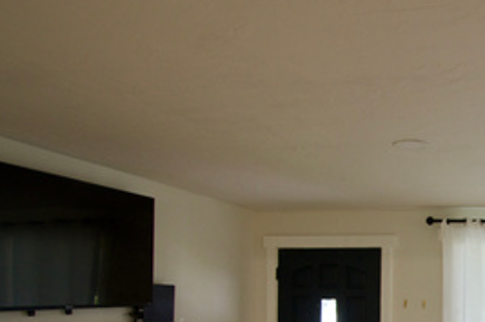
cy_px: 278
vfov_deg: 35.0
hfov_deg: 45.3
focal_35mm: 36
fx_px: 484
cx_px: 481
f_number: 4
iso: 400
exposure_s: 1/60
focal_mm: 10
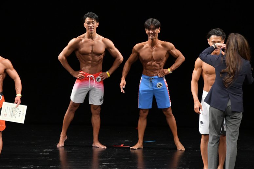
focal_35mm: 285
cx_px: 127
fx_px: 2010
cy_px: 84
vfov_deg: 4.8
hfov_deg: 7.2
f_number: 5.6
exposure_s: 1/400
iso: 3200
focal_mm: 190
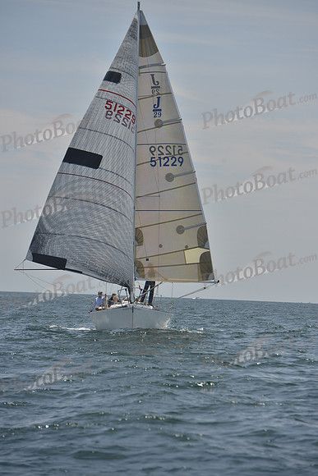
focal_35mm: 200
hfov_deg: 6.9
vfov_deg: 10.3
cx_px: 159
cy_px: 238
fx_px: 2648
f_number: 8
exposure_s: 1/800
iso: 400
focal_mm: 200
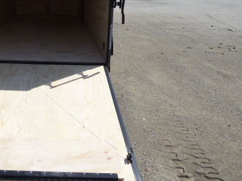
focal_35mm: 38
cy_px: 42
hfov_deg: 46.6
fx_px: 266
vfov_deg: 36.7
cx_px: 52
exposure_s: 1/1600
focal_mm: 4.3
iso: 80
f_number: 3.3
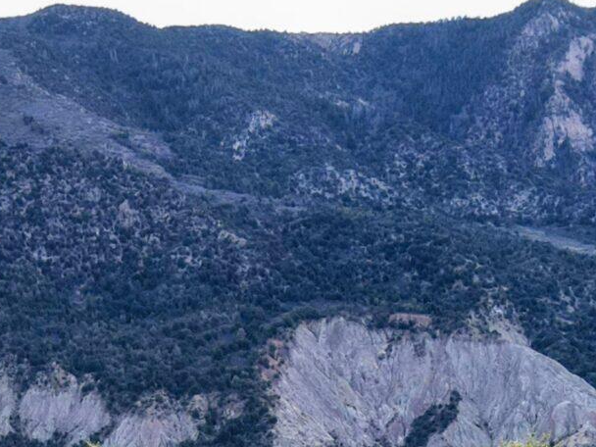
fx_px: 1739
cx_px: 315
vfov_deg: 13.5
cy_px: 745
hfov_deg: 19.4
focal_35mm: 101
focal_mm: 4.5
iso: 100
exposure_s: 1/350
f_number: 2.8
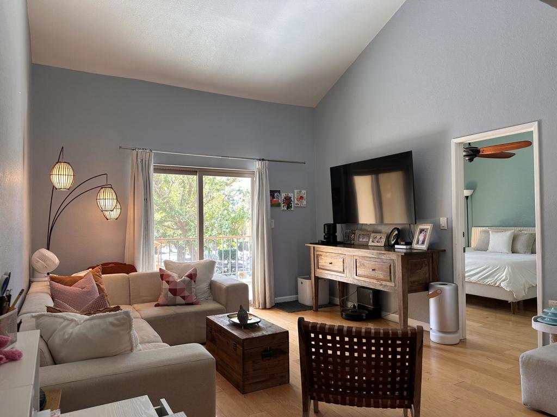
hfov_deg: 71.6
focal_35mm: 24
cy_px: 208
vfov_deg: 56.8
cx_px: 278
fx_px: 386
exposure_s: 1/120
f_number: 1.78
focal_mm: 6.86
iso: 80
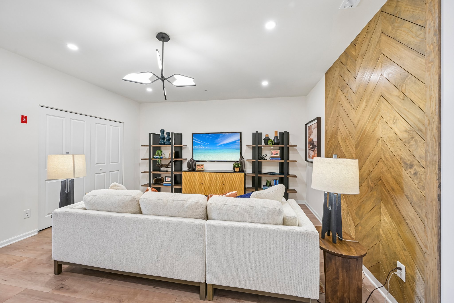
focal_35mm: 14
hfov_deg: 104.3
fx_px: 177
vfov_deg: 81.2
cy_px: 152
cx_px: 227
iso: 400
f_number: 8
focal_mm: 14
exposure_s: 1/6
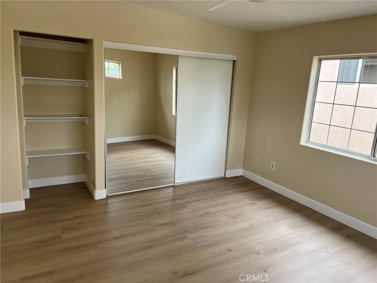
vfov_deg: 53.1
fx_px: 283
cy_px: 142
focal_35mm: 26
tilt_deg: -12.3
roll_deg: -3.4
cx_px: 188
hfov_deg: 67.3
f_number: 1.5
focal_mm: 5.7
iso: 50
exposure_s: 1/172
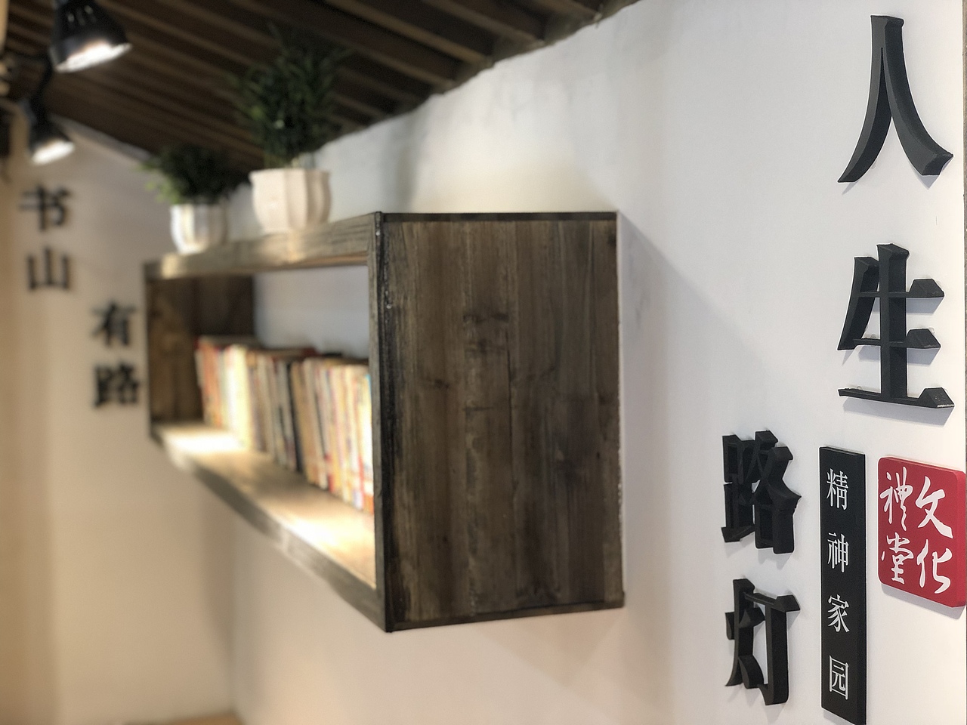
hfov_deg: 36.8
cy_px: 362
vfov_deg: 28.0
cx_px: 484
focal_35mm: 52
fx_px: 1453
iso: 64
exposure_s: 1/50
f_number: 2.4
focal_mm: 6
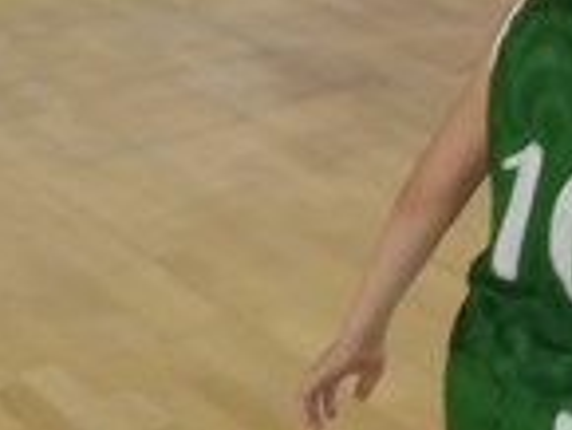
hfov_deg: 12.6
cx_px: 1057
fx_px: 2332
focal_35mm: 141
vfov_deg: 10.2
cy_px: -197
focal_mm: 11
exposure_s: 1/250
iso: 1600
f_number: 2.5
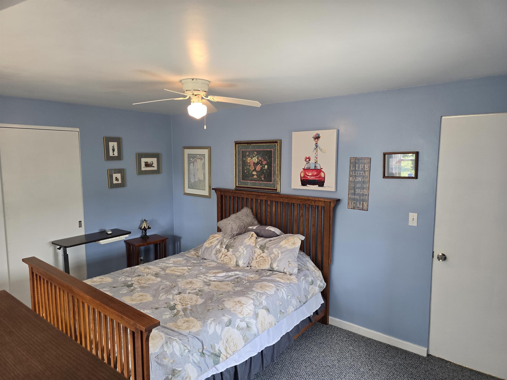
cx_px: 254
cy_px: 190
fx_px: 337
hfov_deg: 73.9
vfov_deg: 58.9
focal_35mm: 23
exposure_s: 1/120
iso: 250
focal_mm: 6.3
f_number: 1.7
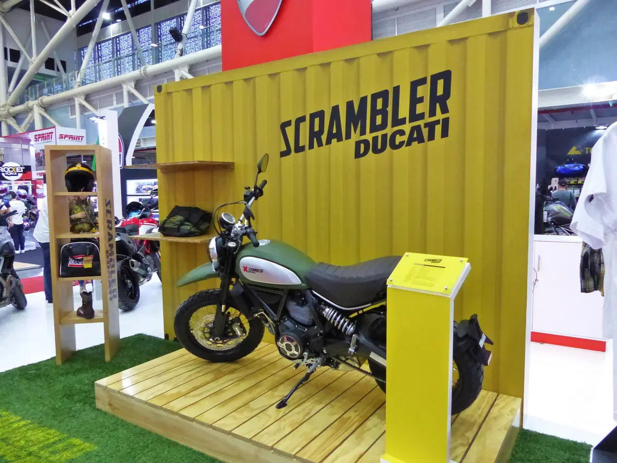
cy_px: 232
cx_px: 308
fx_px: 446
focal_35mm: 25
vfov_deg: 54.9
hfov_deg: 69.4
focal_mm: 4.5
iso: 800
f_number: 2.8
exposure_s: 1/60
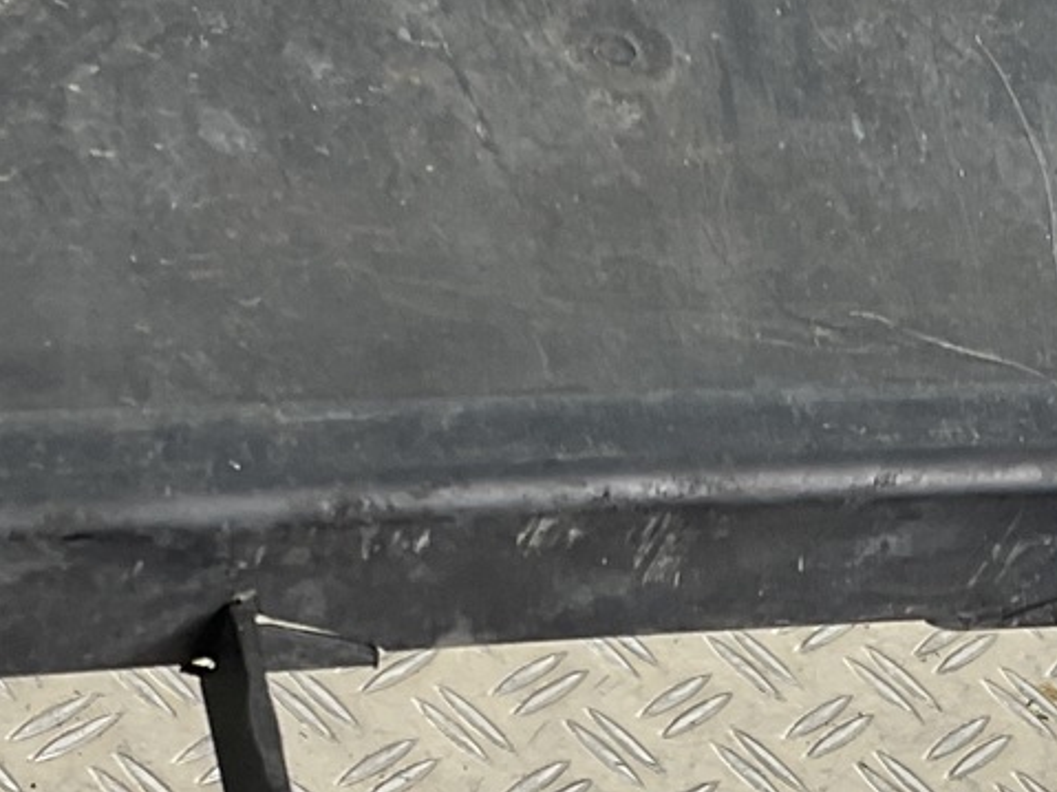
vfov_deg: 12.0
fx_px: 3724
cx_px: 949
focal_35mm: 122
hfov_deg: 16.0
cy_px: 803
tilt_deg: -45.7
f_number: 1.8
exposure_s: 1/100
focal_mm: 3
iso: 20
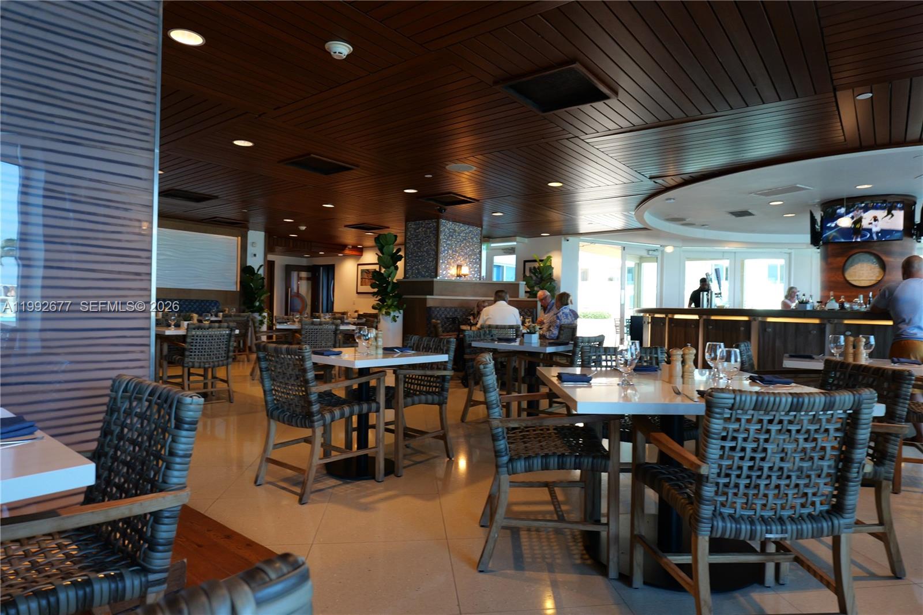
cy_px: 308
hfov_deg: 84.0
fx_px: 513
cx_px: 462
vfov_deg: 61.9
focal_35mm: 20
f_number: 8
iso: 2500
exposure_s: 1/60
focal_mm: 20
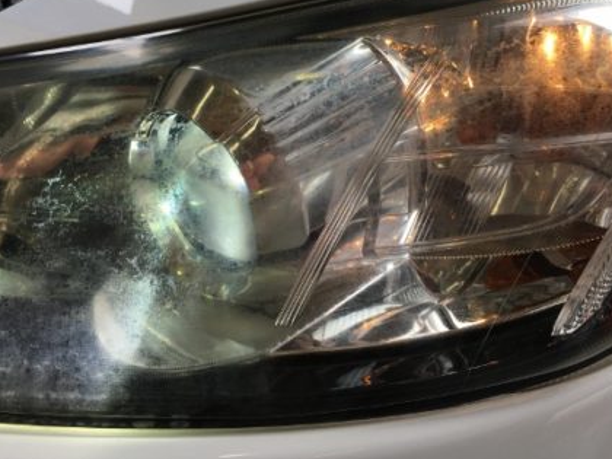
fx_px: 672
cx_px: 328
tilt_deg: -30.8
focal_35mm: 38
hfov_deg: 48.9
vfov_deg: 37.4
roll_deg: +2.6
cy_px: 164
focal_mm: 4.15
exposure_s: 1/472
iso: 25
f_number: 2.2
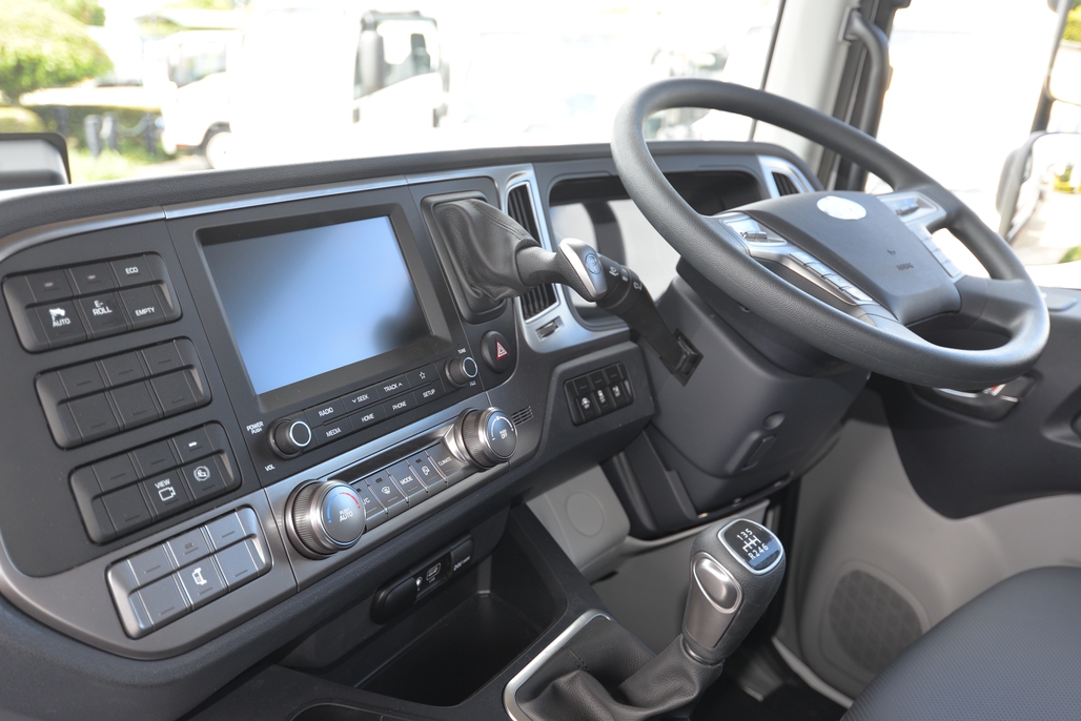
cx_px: 540
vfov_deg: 41.1
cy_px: 360
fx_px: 961
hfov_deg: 58.7
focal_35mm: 32
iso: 360
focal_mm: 32
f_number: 4.5
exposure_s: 1/125
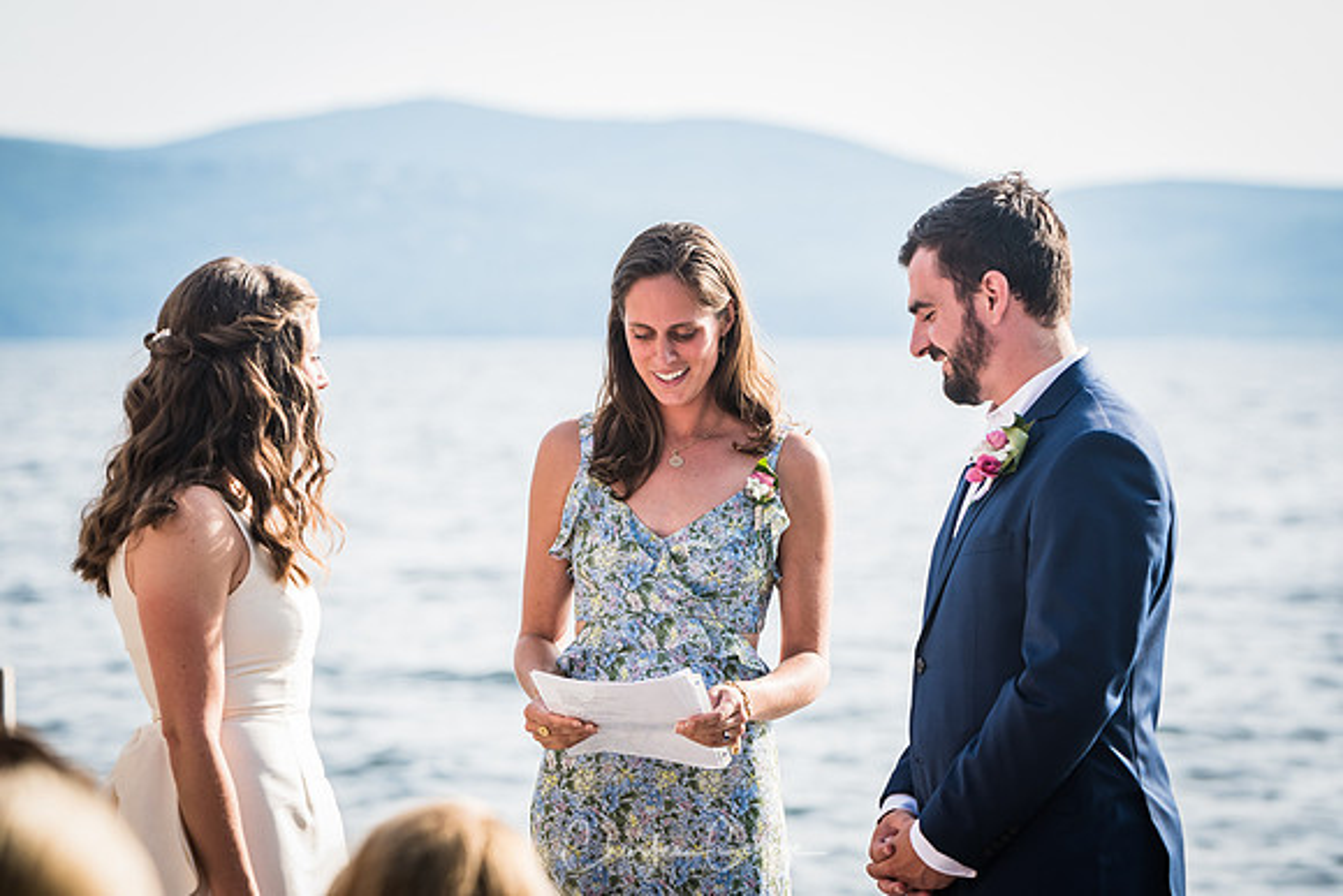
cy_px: 448
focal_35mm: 188
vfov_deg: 7.3
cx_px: 672
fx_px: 6996
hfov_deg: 11.0
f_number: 4
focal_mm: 125
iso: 200
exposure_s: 1/640
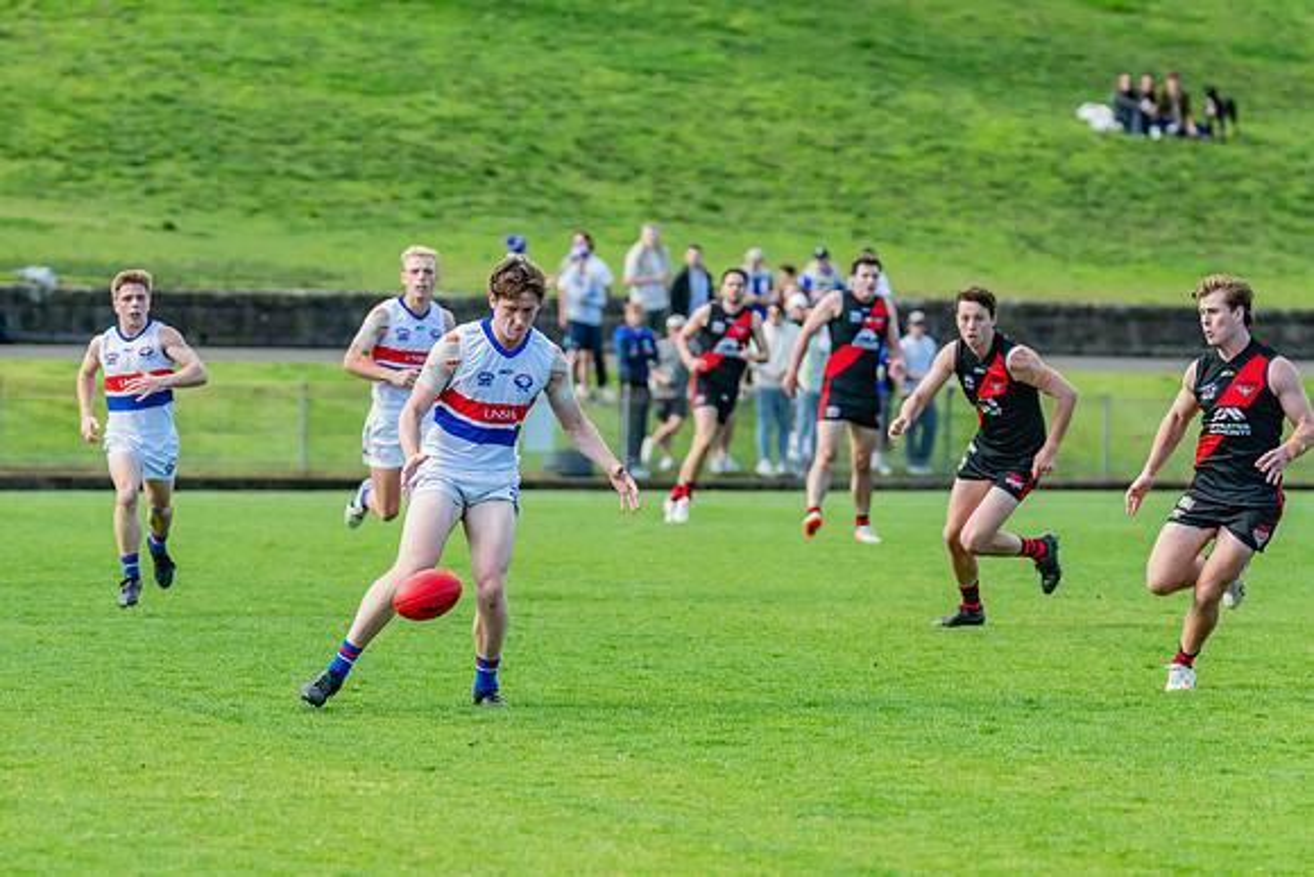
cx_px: 497
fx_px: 11215
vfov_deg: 4.5
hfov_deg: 6.7
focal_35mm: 307
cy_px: 401
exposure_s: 1/1600
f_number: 5.6
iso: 800
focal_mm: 240
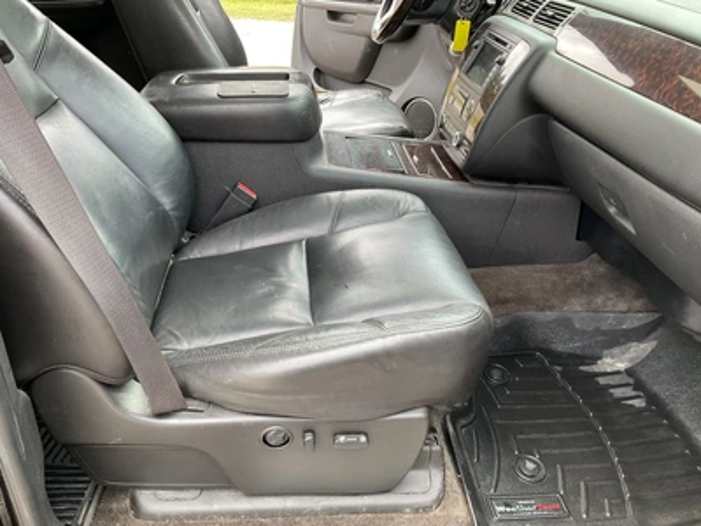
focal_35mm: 29
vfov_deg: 48.2
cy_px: 263
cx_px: 350
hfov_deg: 61.7
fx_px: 587
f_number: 1.8
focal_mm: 3
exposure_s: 1/122
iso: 40
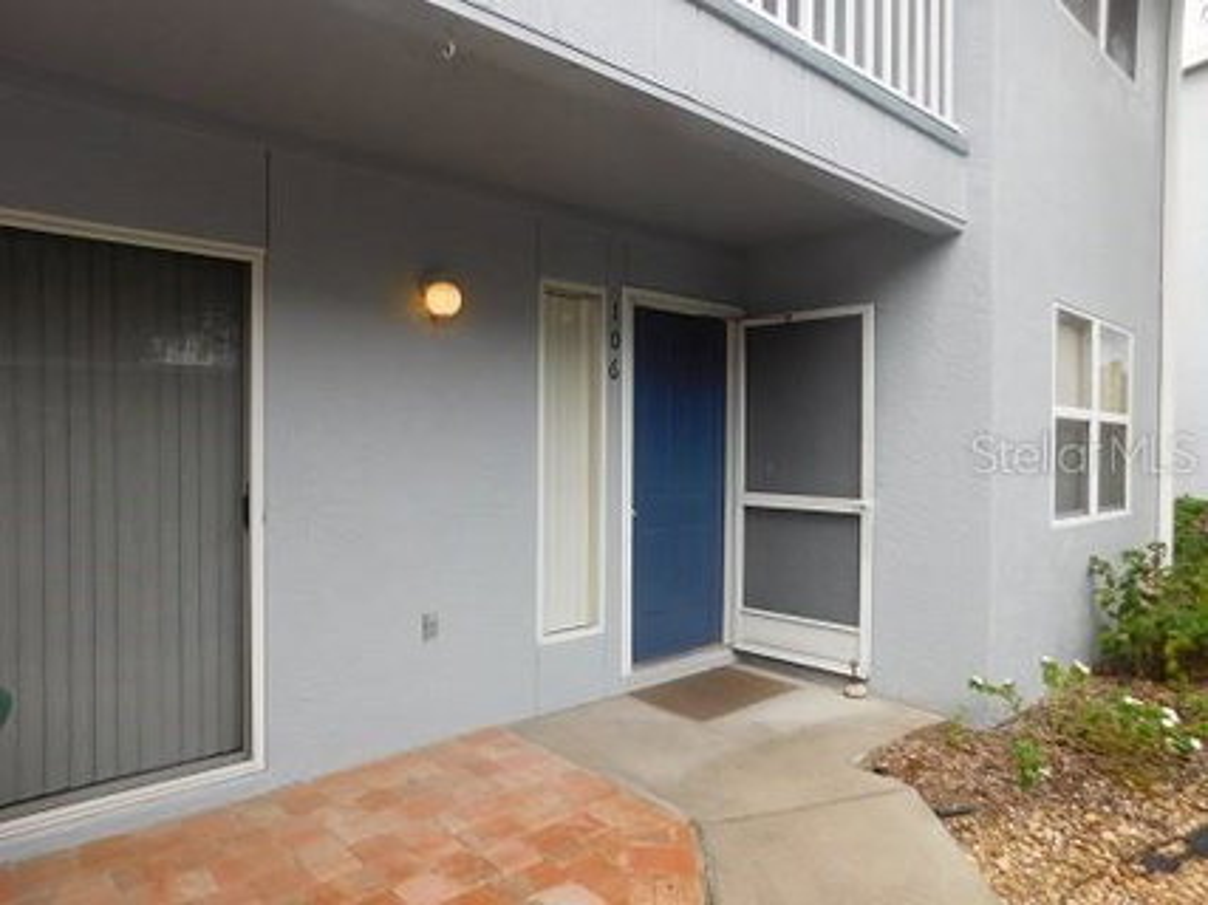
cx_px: 604
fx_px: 802
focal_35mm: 23
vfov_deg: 58.9
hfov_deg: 73.9
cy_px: 452
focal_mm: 4
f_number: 3
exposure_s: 1/400
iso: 125
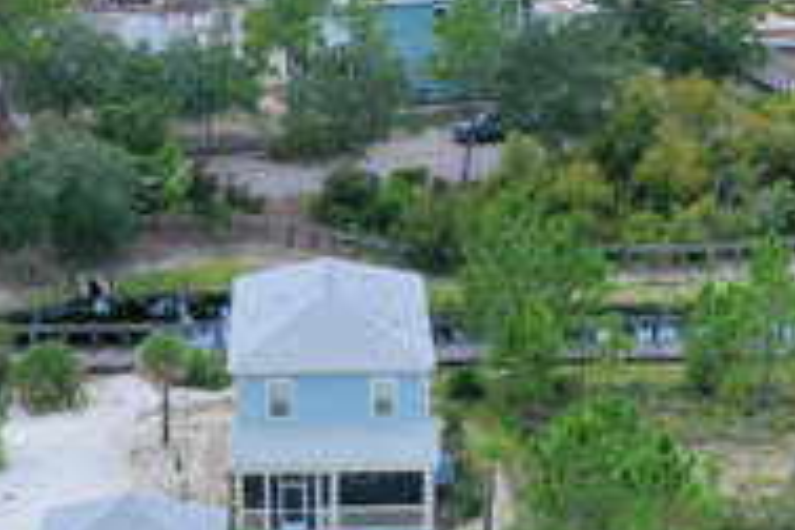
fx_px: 2517
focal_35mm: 114
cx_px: 299
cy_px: 416
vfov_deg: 12.0
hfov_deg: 17.9
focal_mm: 10.26
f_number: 5.6
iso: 100
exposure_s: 1/400
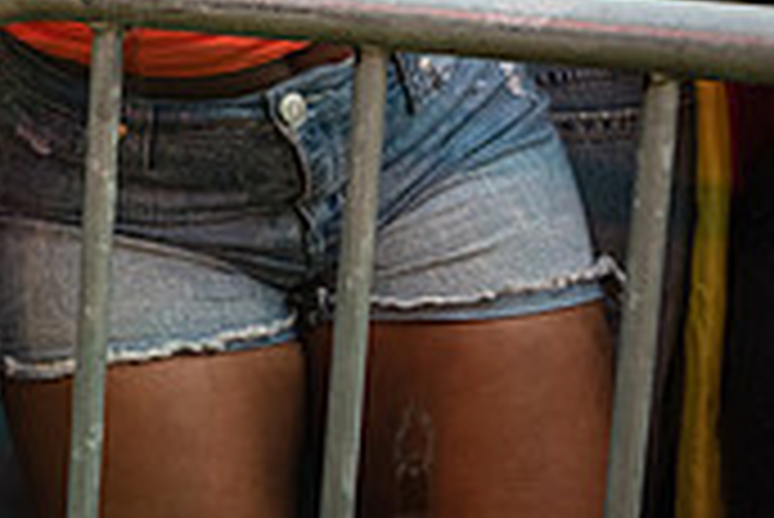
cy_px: -178
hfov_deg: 18.0
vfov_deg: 13.4
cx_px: -459
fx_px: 2109
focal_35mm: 98
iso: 1000
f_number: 4.5
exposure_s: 1/320
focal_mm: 29
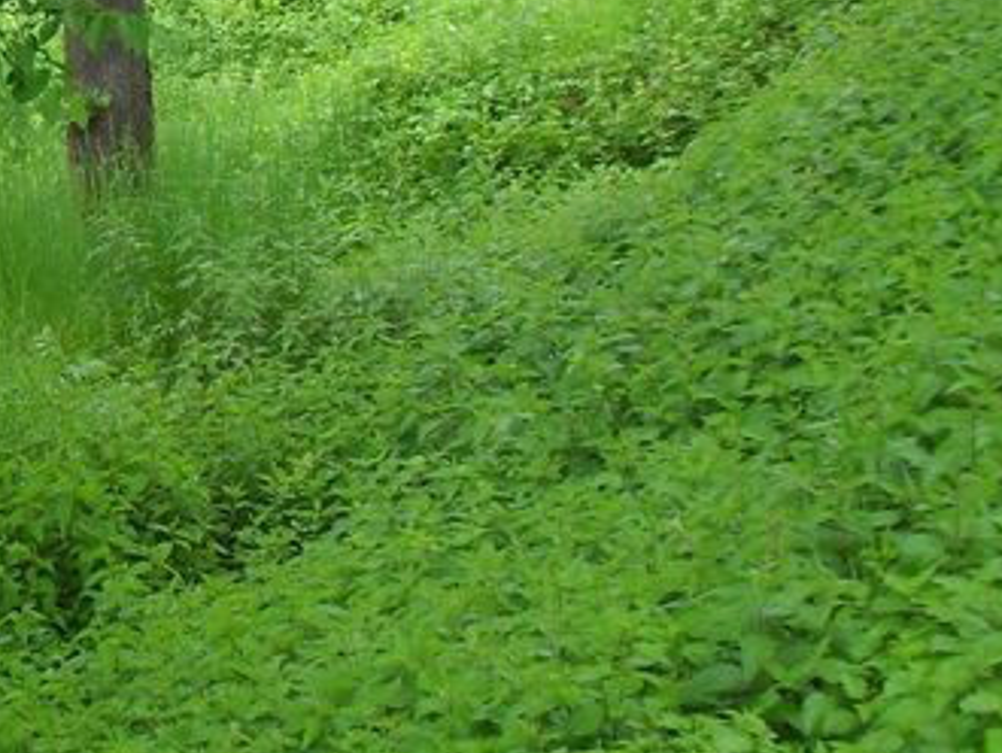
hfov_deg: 16.9
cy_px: 191
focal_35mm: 106
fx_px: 3071
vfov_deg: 13.9
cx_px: -462
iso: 100
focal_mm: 6.3
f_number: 3.2
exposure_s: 1/125
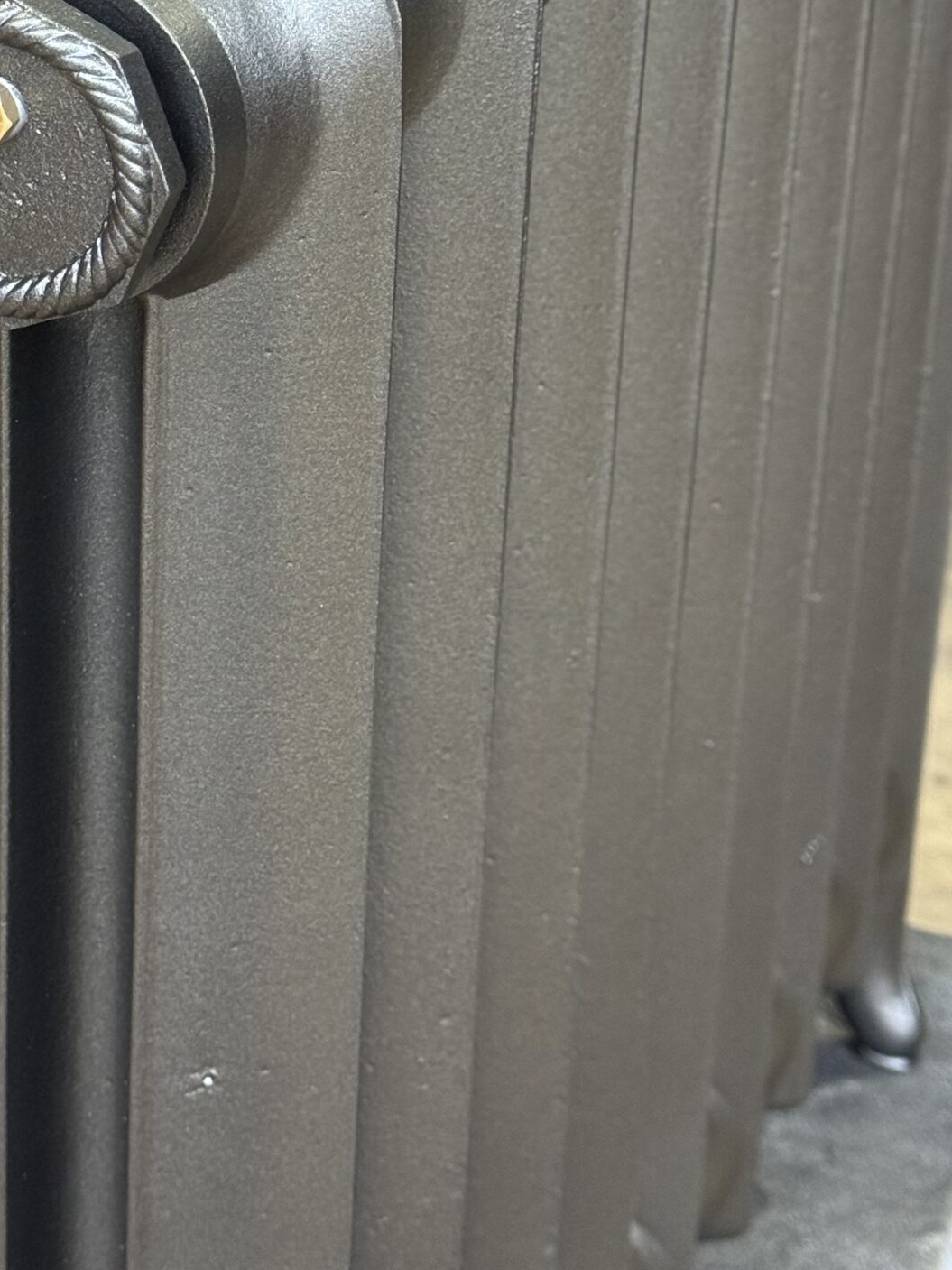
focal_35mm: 91
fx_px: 3337
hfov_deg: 16.1
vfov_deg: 21.1
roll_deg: -1.8
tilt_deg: -20.9
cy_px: 149
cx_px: 194
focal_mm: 6.76
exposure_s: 1/100
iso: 250
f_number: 1.78
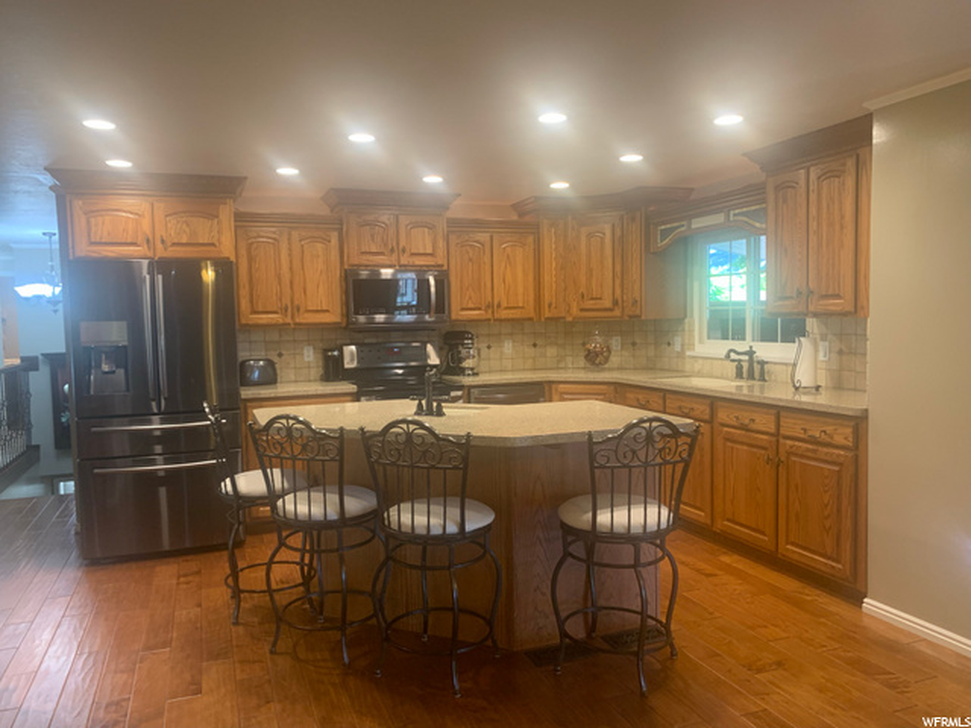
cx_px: 486
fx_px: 729
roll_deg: +1.9
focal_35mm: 26
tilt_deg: -3.7
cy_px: 364
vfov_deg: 53.1
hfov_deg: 67.3
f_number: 1.8
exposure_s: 1/60
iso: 160
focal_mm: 4.25
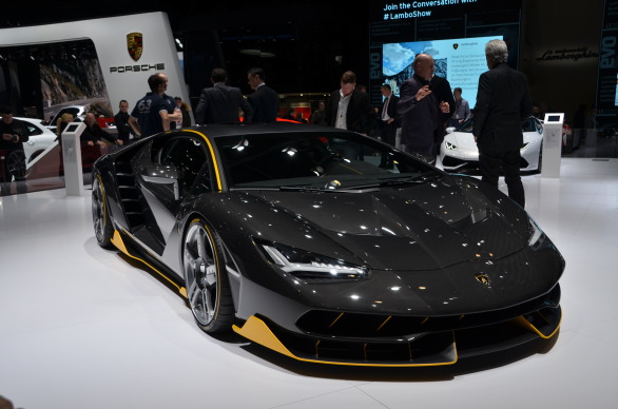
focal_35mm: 38
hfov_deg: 51.4
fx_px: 642
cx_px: 309
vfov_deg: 35.3
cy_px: 204
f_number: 8
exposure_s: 1/250
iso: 180
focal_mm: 25
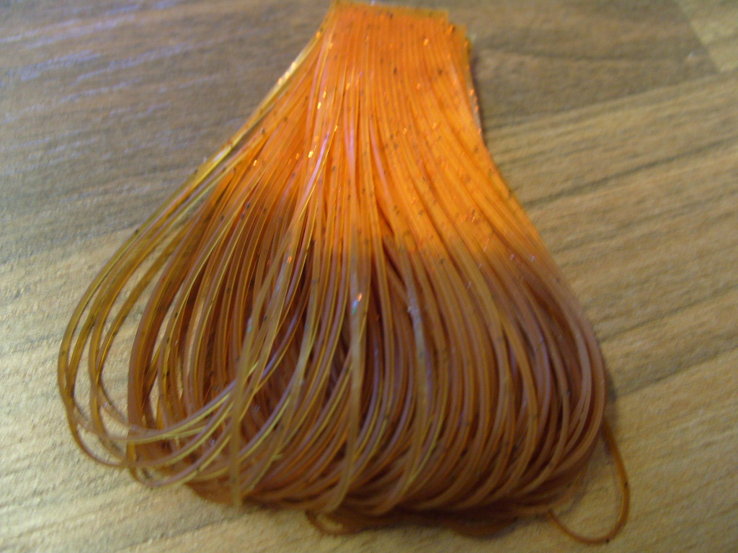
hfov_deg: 52.6
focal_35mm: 35
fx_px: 746
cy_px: 276
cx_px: 369
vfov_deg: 40.7
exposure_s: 1/30
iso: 200
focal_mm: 7.8
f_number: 2.8
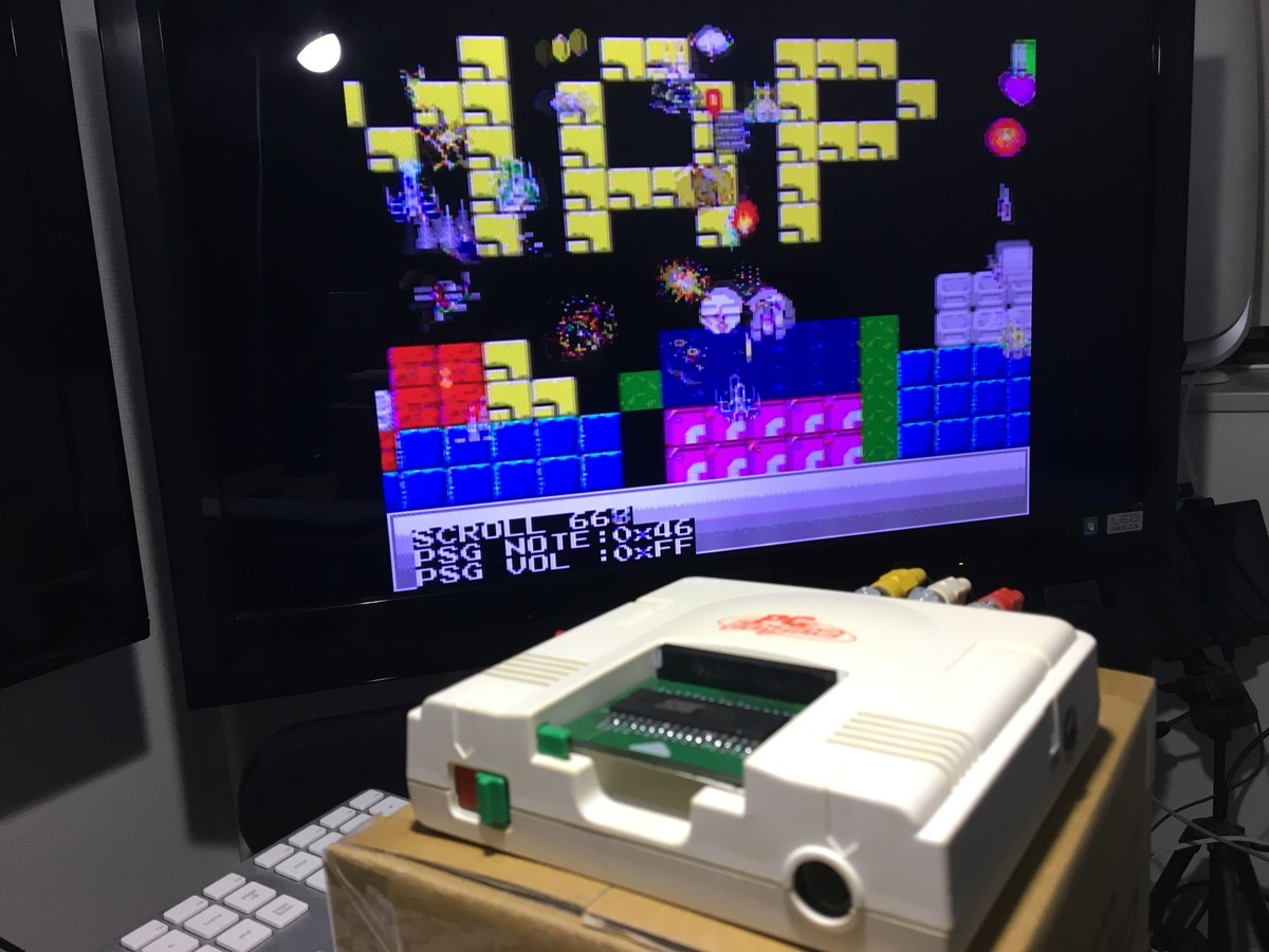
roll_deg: +3.9
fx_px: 1063
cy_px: 476
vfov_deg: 48.2
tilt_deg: -8.4
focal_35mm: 29
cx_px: 634
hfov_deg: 61.7
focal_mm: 4.15
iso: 80
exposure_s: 1/33
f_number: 2.2
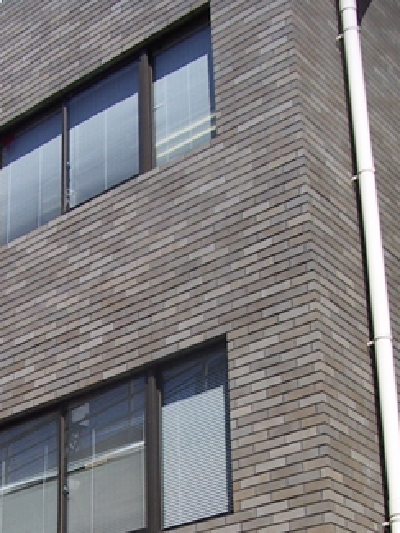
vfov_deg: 25.9
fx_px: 1109
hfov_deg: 20.1
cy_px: 512
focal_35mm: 72
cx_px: 48
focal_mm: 4.7
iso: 50
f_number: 6.7
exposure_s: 1/200
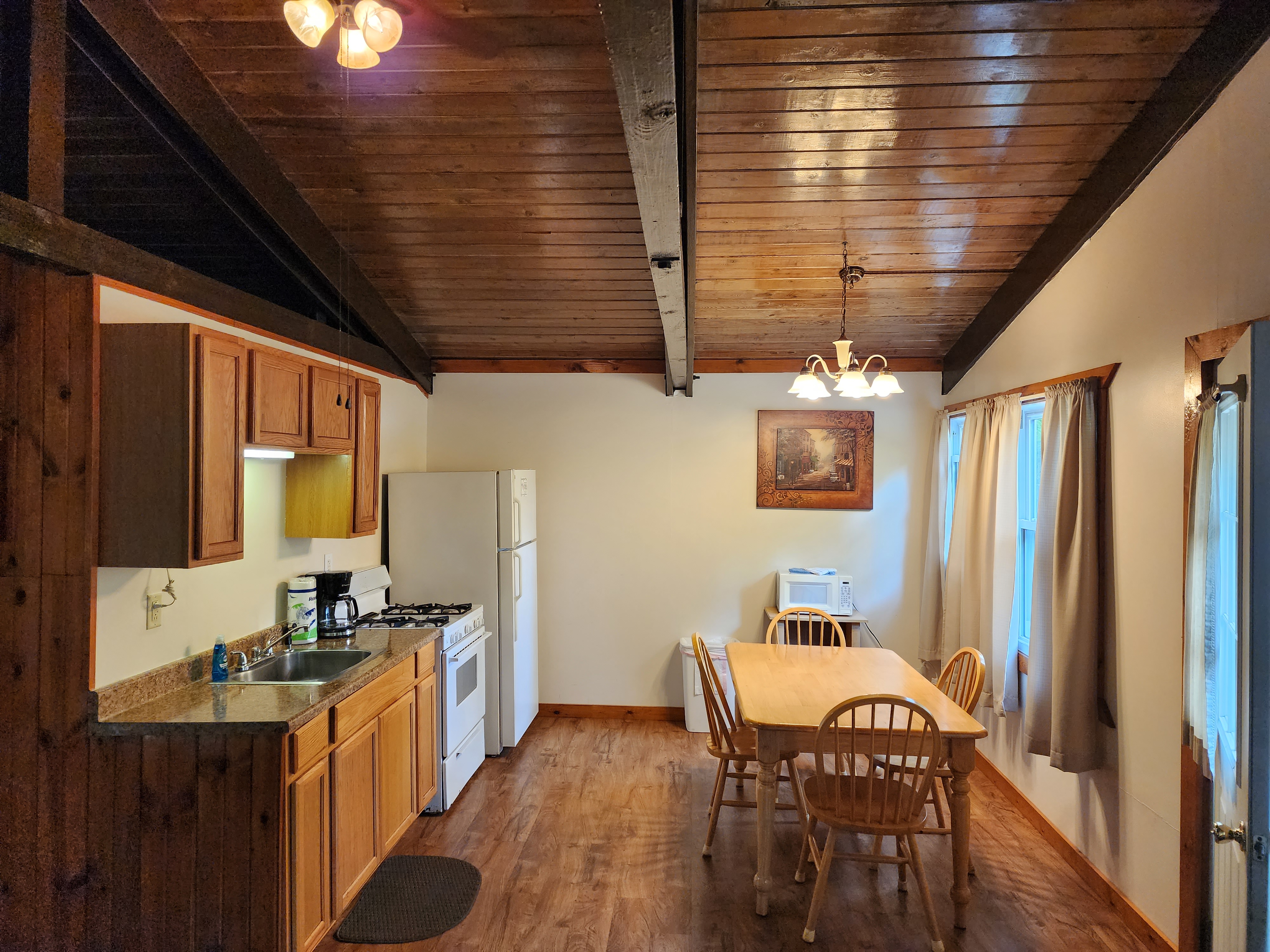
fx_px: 844
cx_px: 635
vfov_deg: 58.9
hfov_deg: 73.9
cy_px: 476
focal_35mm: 23
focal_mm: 6.4
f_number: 1.8
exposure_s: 1/120
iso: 250
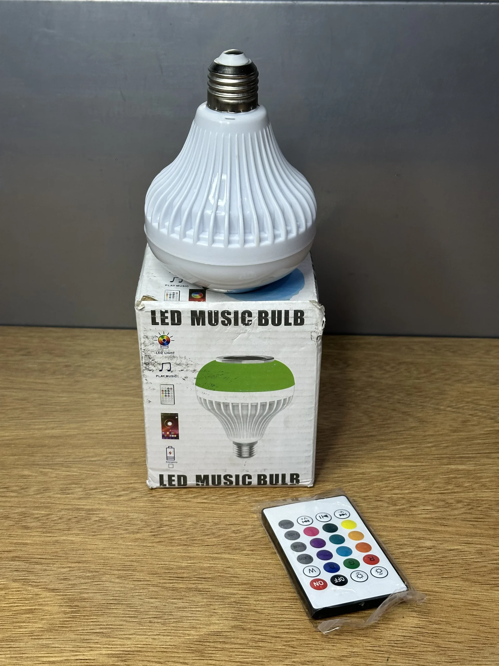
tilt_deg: -26.5
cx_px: 250
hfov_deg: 30.3
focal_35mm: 48
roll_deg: -1.6
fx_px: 923
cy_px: 333
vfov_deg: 39.7
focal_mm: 6.86
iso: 200
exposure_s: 1/50
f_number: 1.78
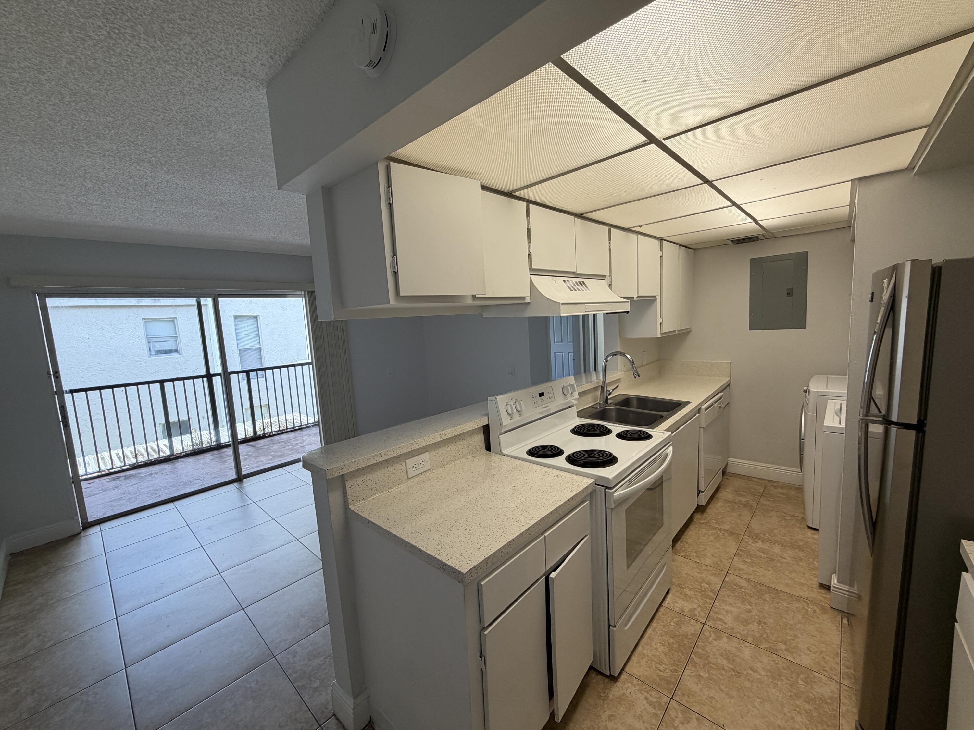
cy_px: 365
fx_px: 394
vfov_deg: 85.7
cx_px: 487
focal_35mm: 14
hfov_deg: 102.1
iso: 80
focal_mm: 2.22
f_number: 2.2
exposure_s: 1/120
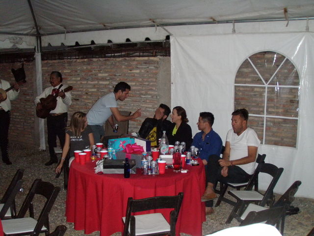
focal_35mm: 38
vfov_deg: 37.7
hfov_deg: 49.0
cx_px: 157
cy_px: 118
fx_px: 345
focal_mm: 6.7
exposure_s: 1/30
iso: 500
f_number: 3.5
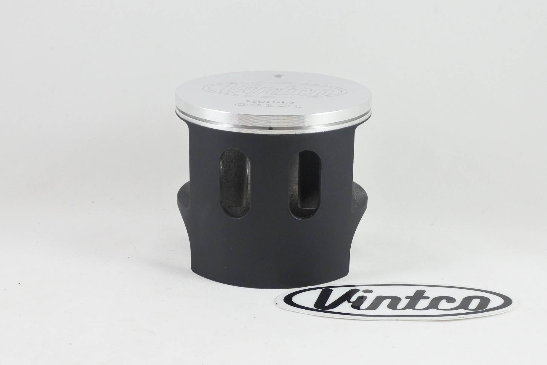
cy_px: 182
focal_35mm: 39
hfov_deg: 49.6
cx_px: 274
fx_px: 593
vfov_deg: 34.2
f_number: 4.2
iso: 560
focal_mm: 14.7
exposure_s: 1/125
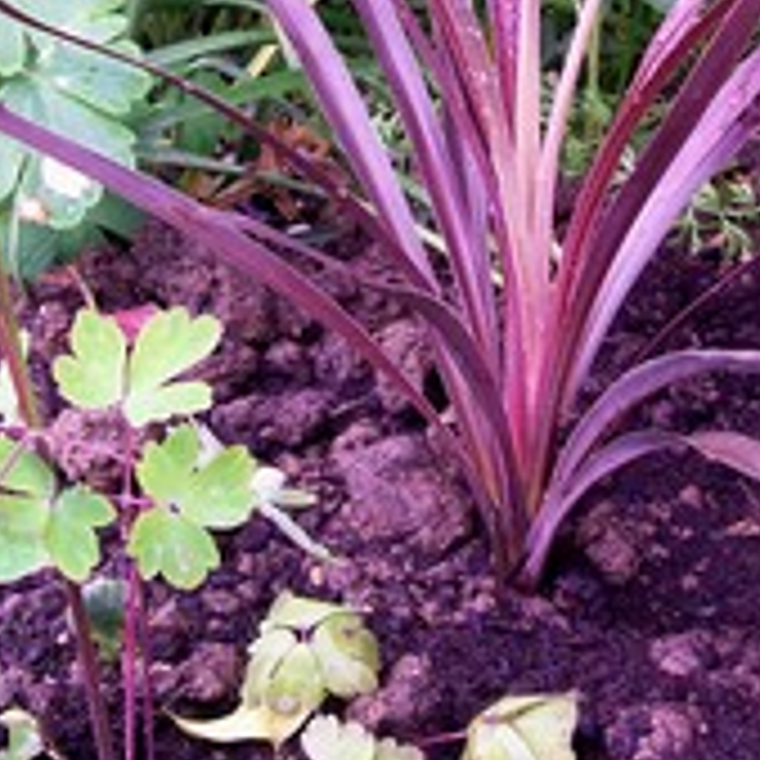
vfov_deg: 20.6
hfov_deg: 20.9
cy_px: 121
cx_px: 463
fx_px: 2062
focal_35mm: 83
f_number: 2.7
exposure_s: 1/32
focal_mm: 6
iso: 145
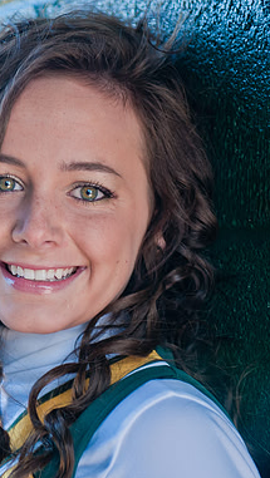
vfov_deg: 12.9
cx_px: 18
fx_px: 2120
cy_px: 240
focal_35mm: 167
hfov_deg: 7.3
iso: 200
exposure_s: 1/100
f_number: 2.8
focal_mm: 70
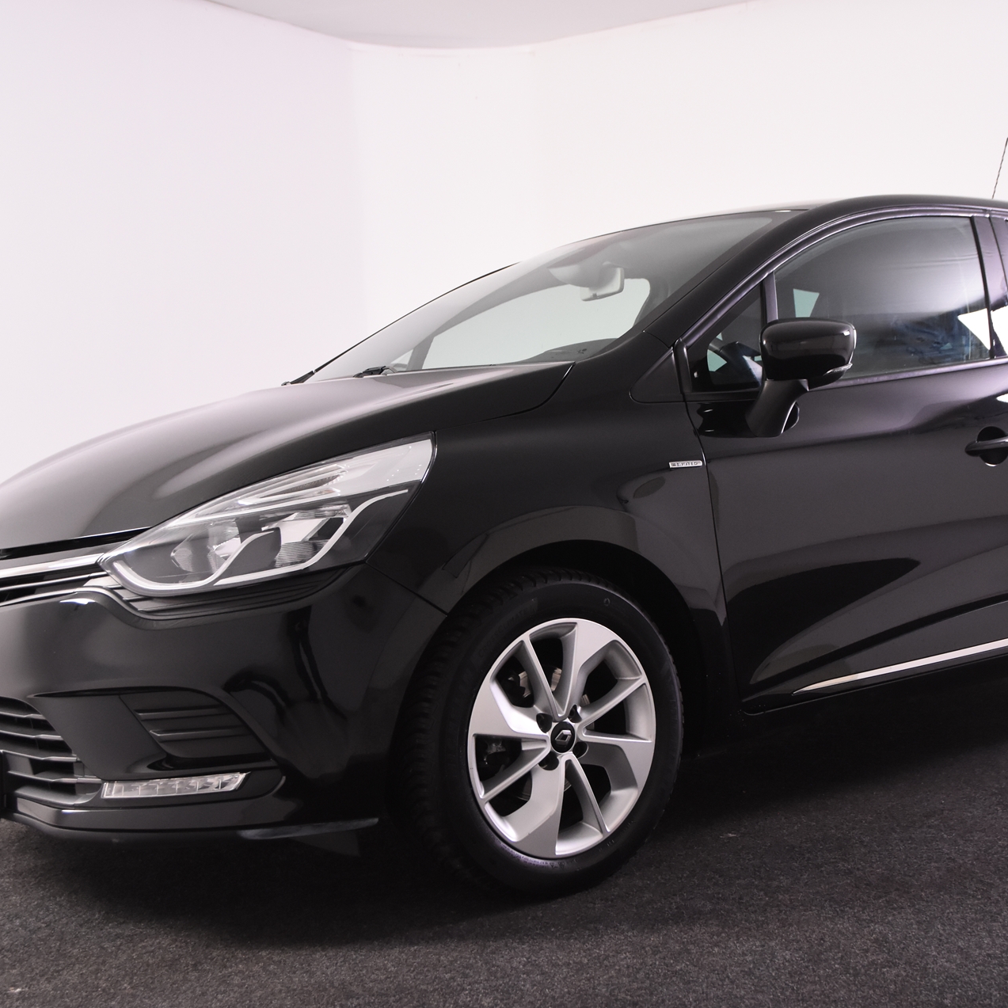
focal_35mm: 50
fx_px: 1647
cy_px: 502
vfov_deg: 34.0
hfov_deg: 33.9
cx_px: 597
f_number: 4
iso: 1600
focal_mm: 26
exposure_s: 1/60
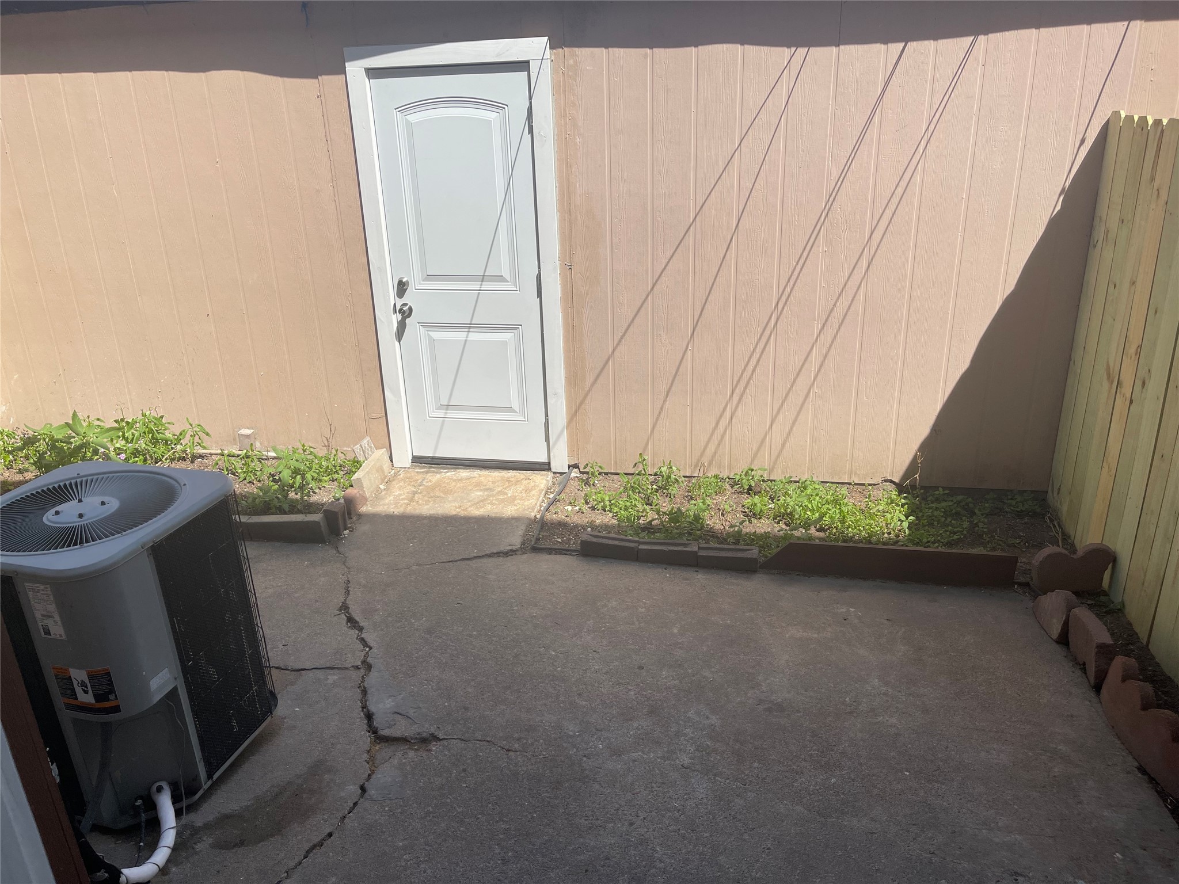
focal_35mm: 26
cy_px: 442
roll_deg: +1.8
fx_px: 886
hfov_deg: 67.3
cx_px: 590
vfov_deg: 53.1
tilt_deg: -21.1
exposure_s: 1/4902
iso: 32
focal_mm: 5.1
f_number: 1.6
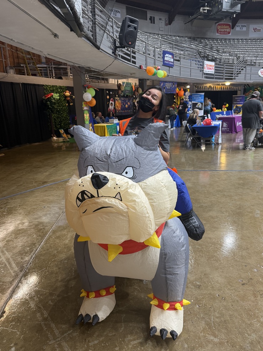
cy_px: 175
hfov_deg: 54.9
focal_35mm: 25
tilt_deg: -14.7
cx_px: 131
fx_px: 253
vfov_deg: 69.4
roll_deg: +2.6
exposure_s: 1/60
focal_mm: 6.76
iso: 160
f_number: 1.78
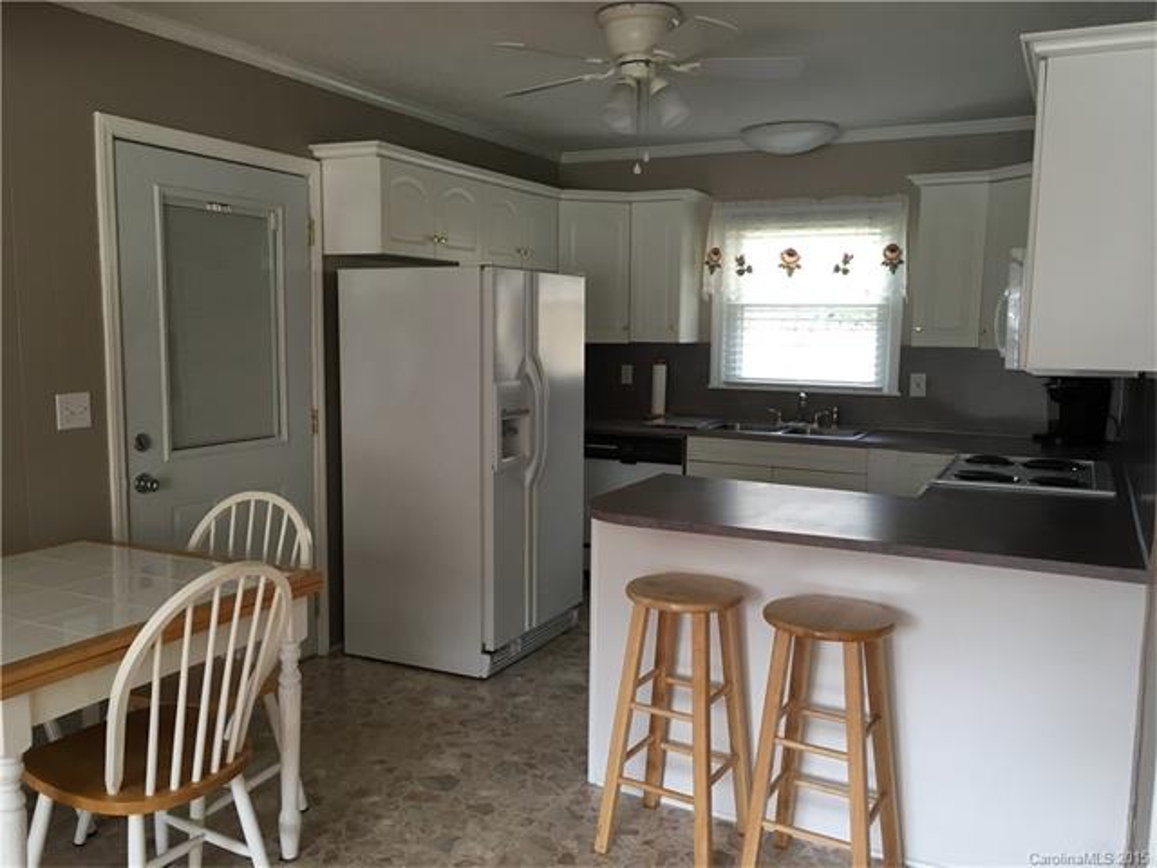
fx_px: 969
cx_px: 578
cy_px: 434
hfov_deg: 61.7
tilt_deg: -6.2
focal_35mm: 29
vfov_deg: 48.2
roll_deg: -0.1
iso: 50
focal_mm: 4.15
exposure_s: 1/30
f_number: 2.2
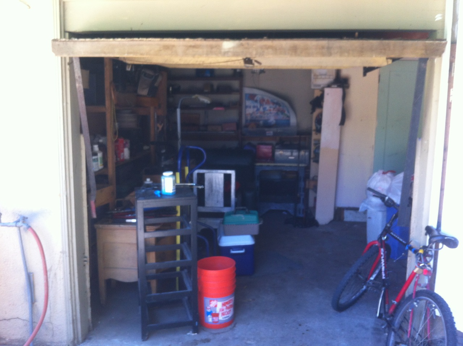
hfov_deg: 52.7
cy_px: 173
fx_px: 467
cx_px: 232
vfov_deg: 40.6
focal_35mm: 35
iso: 100
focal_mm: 3.85
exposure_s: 1/33
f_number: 2.8
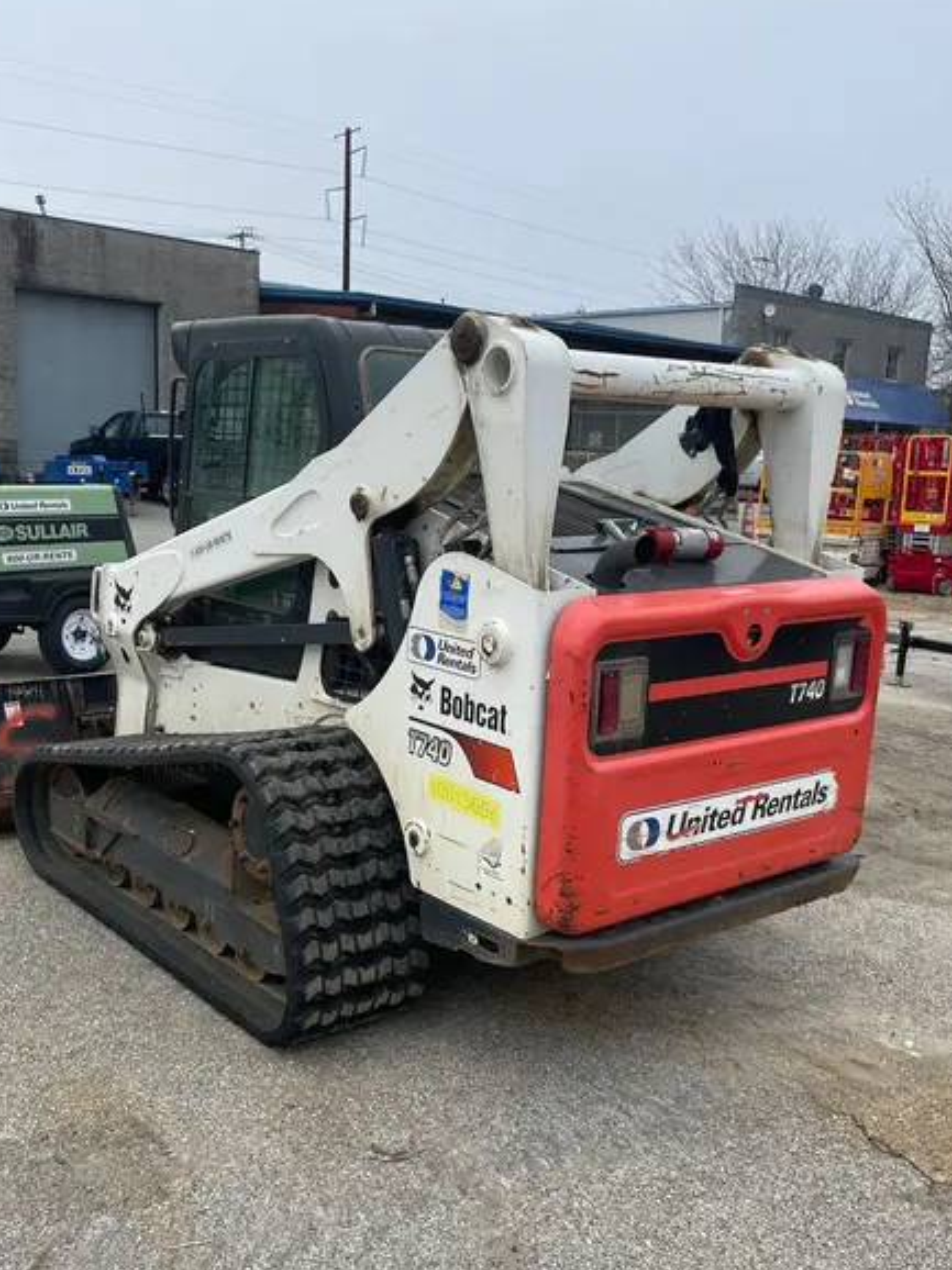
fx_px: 1211
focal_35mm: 33
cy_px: 709
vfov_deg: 55.2
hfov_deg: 42.9
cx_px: 429
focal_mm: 4.2
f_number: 1.6
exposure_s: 1/2212
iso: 32
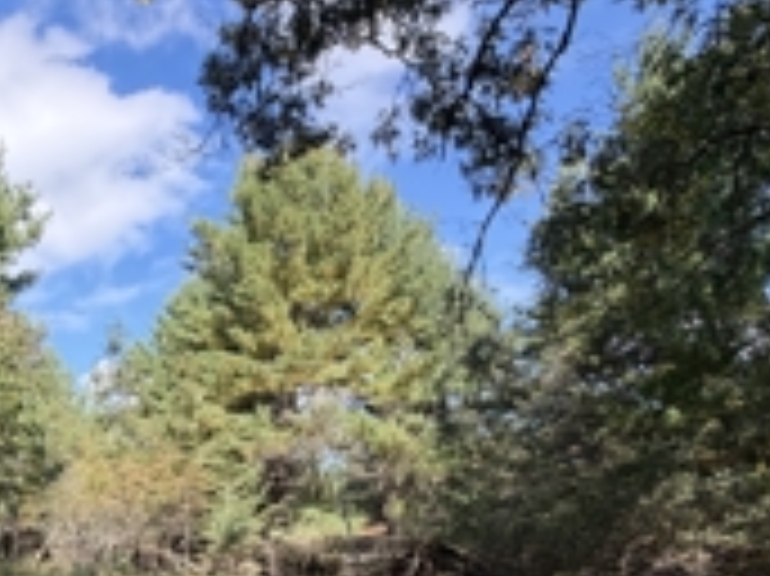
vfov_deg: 44.2
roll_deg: +0.6
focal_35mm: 30
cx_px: 115
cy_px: 470
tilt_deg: +5.6
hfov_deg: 54.3
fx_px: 667
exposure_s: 1/468
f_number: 2.2
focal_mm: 2.22
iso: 64
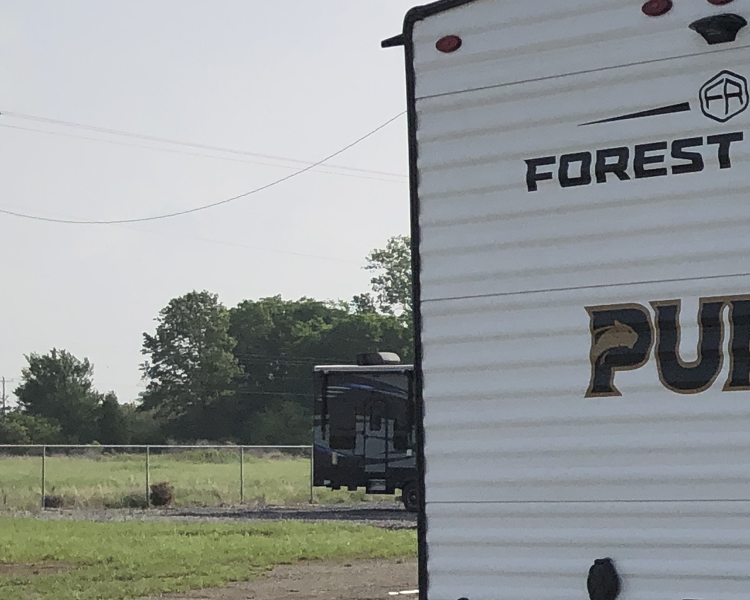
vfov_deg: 14.7
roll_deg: +0.7
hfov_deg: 16.3
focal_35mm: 104
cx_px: 1235
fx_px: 2308
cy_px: 459
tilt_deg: -1.6
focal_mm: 3.99
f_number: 1.8
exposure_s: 1/4000
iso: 25
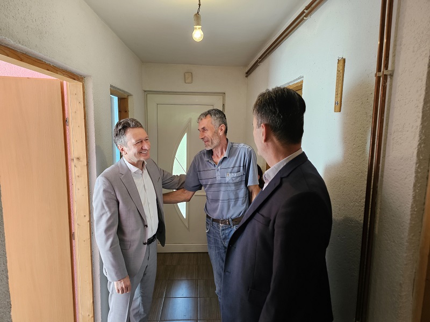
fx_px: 286
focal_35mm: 23
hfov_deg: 73.9
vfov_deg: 58.9
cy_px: 161
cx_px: 215
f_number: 1.7
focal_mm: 6.3
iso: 250
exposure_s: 1/100
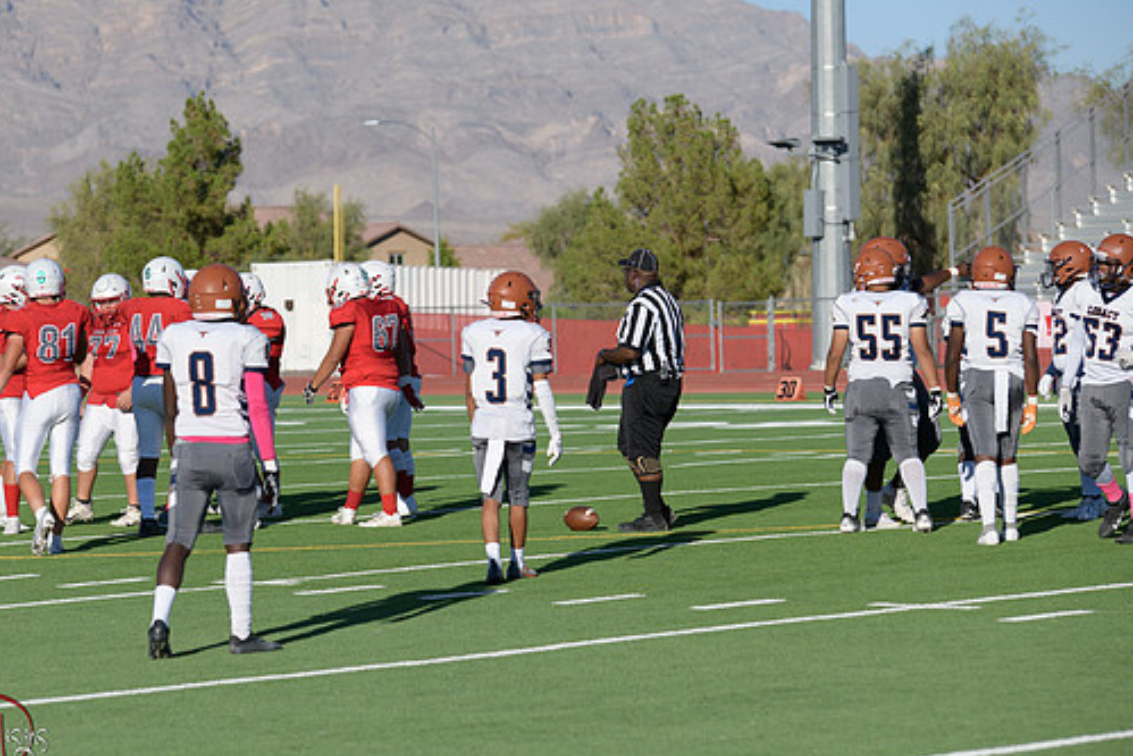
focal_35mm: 157
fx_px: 4942
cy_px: 403
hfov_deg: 13.1
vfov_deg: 8.7
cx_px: 481
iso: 250
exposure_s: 1/3200
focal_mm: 135
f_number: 5
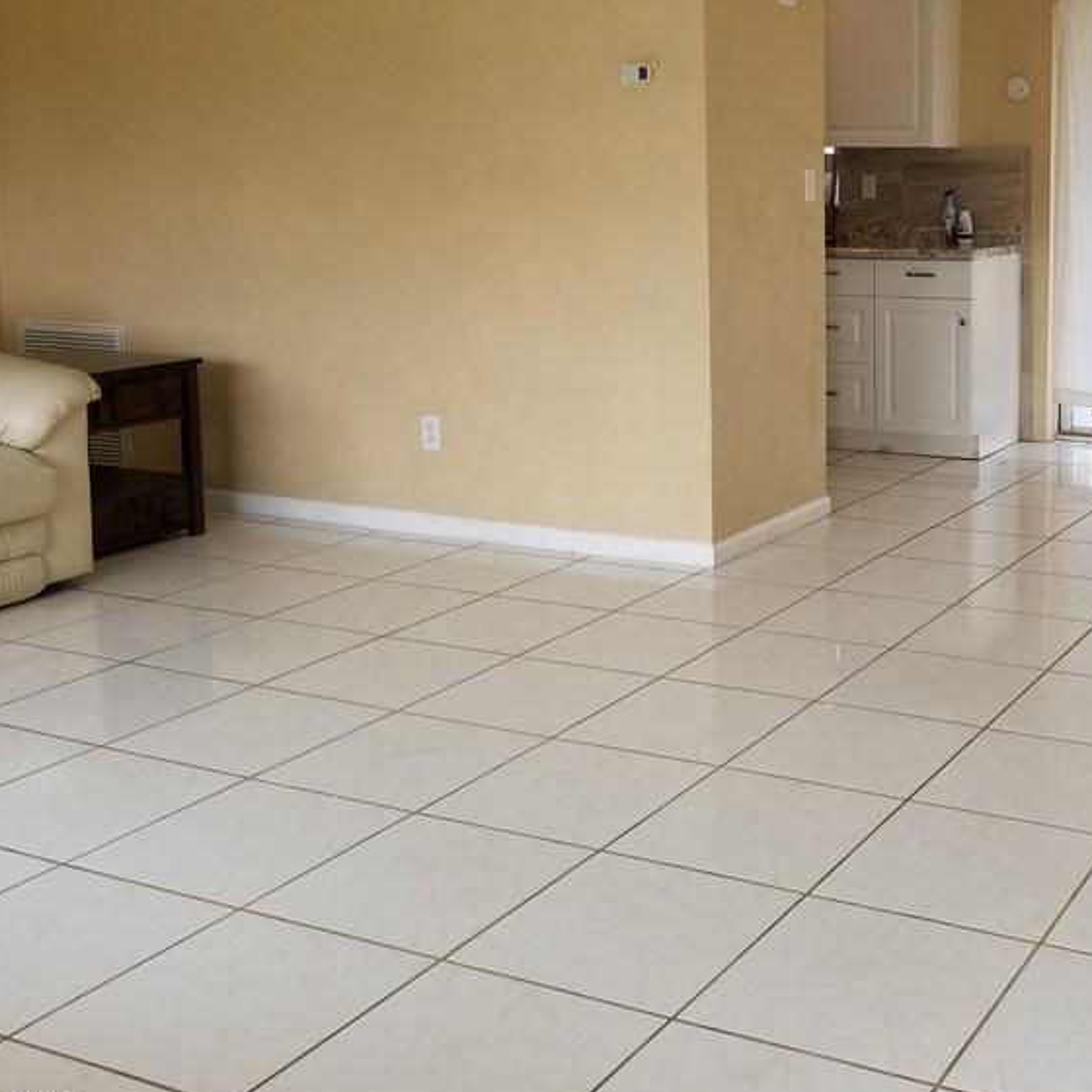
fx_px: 1499
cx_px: 930
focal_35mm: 42
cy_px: 372
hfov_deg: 38.0
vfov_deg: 39.6
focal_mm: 4.25
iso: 50
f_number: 1.7
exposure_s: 1/151
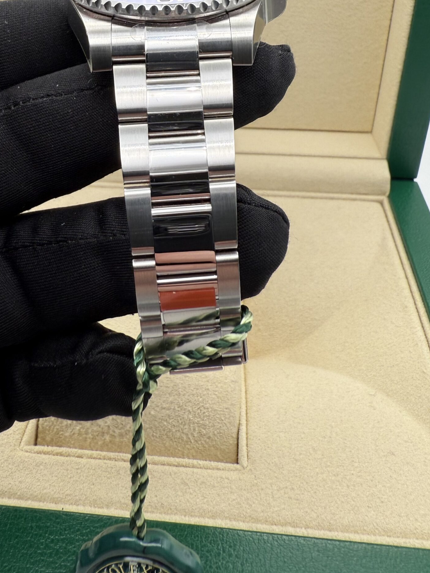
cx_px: 181
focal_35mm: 33
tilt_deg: -28.1
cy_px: 182
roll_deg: +1.2
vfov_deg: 54.0
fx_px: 547
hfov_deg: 42.8
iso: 40
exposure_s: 1/177
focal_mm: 2.22
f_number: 2.2
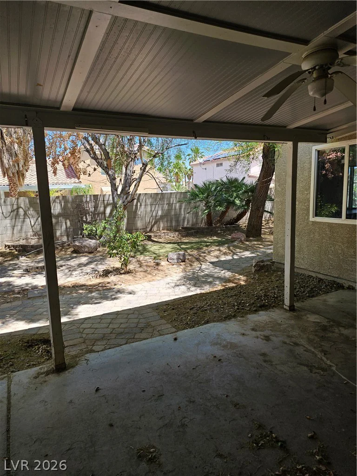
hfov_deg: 58.9
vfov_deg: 73.9
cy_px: 238
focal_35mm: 23
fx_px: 316
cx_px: 178
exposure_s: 1/224
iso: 10
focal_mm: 6.3
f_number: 1.7
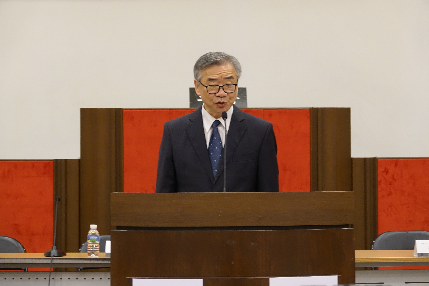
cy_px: 143
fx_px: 1716
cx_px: 214
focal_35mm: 144
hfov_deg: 14.3
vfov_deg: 9.5
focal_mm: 52.82
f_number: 4
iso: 800
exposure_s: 1/50
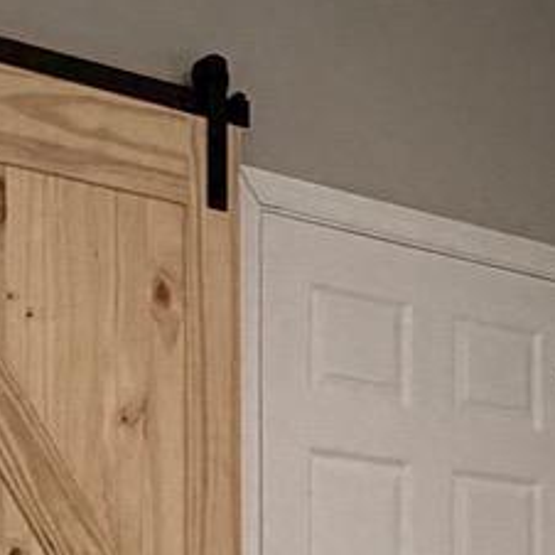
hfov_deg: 15.2
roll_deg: +0.5
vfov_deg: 14.6
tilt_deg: -1.5
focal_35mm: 112
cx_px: 609
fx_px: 2032
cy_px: 813
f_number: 2.2
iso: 320
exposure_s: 1/84
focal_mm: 2.22
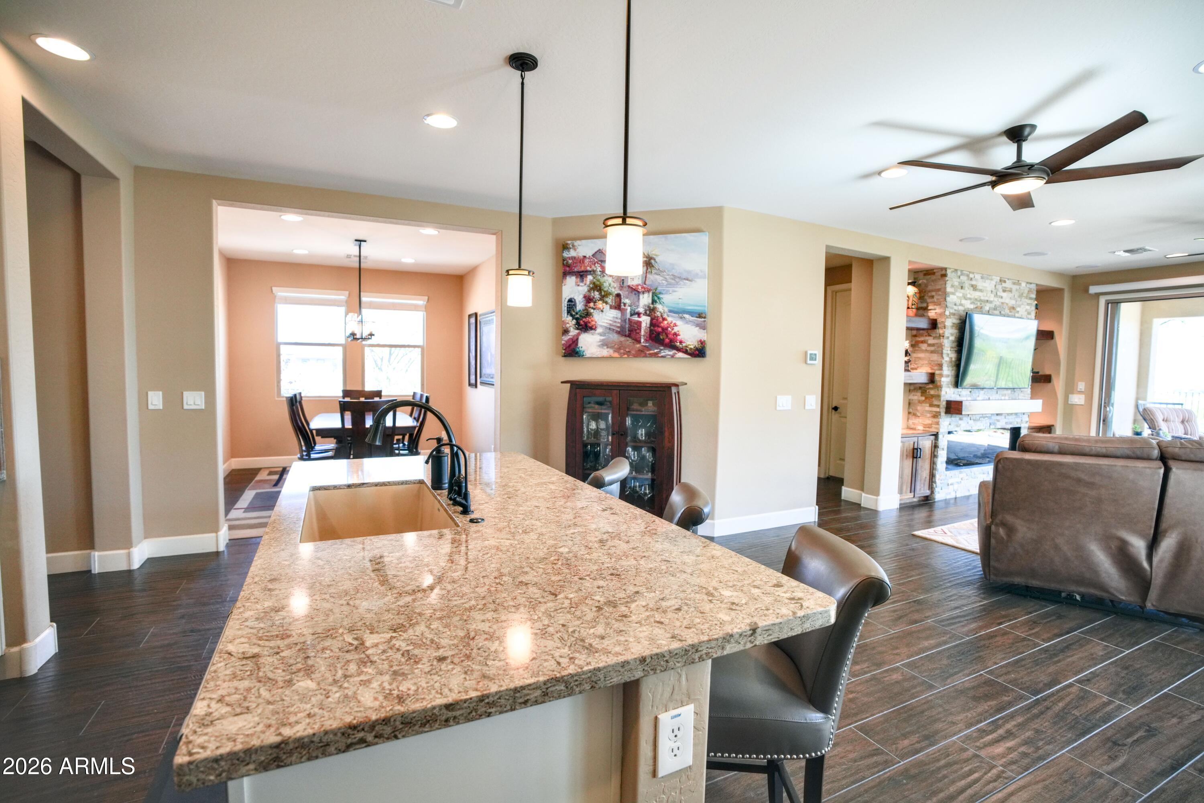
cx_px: 602
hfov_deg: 96.7
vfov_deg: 73.7
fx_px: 535
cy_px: 402
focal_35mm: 16
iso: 640
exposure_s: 1/160
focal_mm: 16
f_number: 4
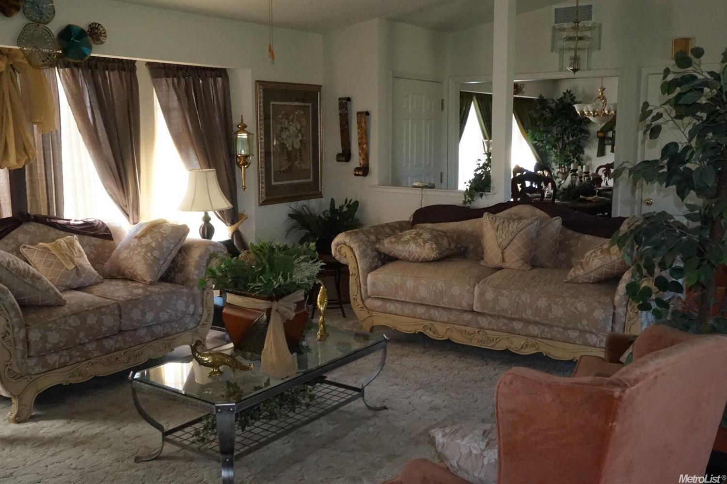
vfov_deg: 38.3
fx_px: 696
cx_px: 364
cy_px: 242
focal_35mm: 34
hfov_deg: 55.1
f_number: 18
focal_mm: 23
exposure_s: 1/20
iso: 3200
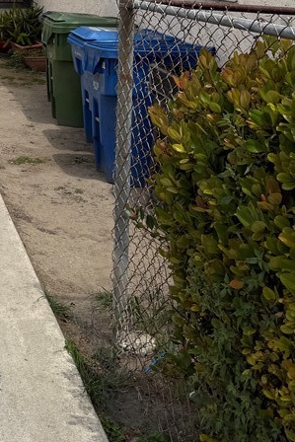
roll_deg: -0.5
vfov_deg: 33.0
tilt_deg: -6.5
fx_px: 700
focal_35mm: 57
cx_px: -82
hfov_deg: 21.6
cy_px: 32
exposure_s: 1/6711
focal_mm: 6.76
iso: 80
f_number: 1.78
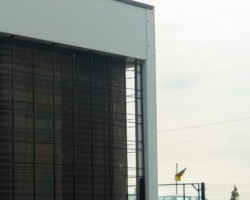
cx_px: -17
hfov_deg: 20.0
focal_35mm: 92
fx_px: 681
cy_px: 154
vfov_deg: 16.6
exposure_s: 1/160
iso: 640
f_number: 8
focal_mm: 24
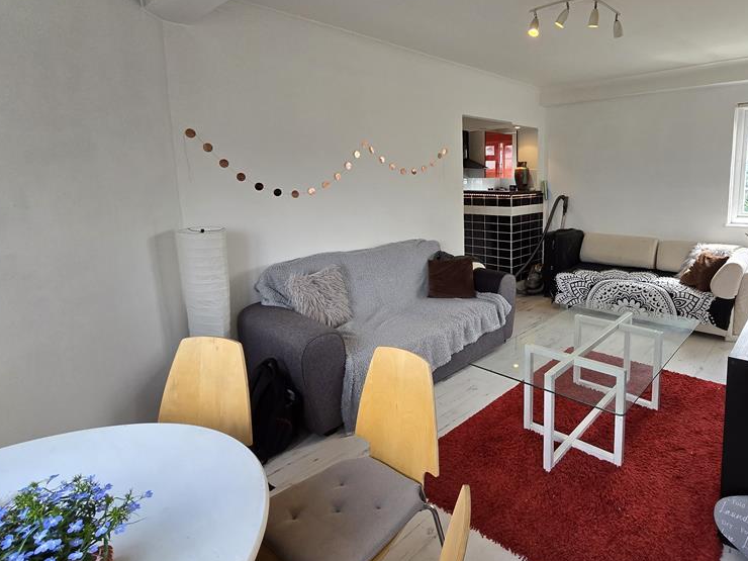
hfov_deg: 85.3
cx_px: 486
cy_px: 231
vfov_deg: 71.0
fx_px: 389
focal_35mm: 18
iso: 200
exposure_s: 1/359
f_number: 2.2
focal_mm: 2.2
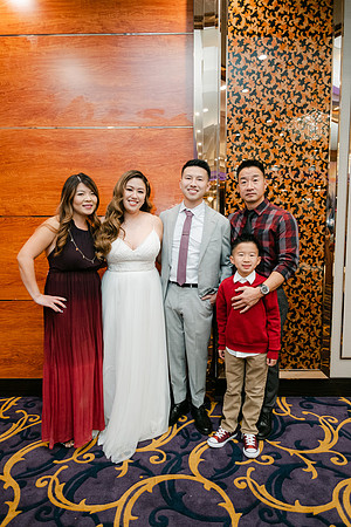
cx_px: 176
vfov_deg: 73.7
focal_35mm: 24
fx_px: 351
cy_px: 264
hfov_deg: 53.1
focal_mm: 16
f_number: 2.8
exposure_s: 1/125
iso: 800
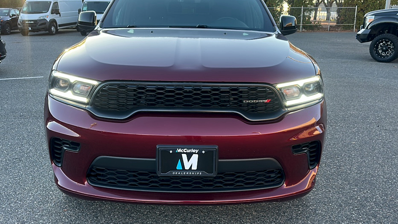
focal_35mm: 28
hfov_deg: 67.9
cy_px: 115
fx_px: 295
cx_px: 198
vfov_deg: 41.5
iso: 100
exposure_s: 1/362
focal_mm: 6.86
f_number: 1.78
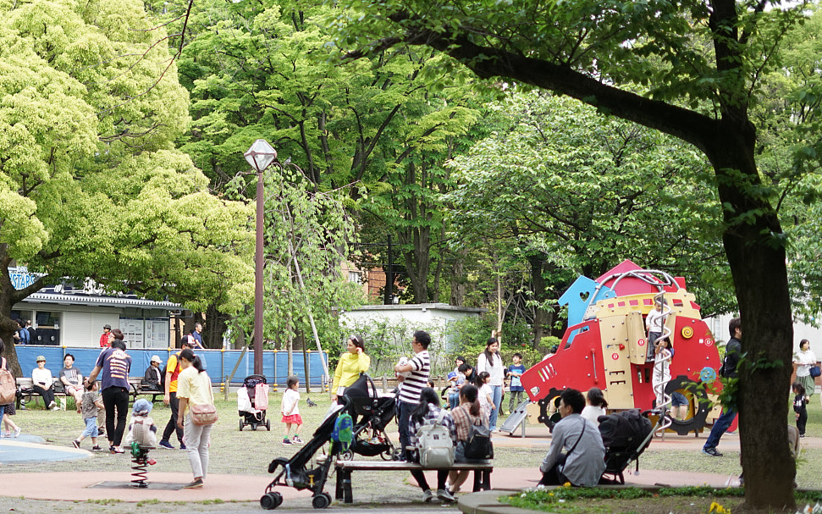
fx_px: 1882
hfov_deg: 24.3
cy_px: 221
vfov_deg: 15.5
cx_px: 197
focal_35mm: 84
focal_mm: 50
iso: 250
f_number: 2
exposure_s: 1/1250
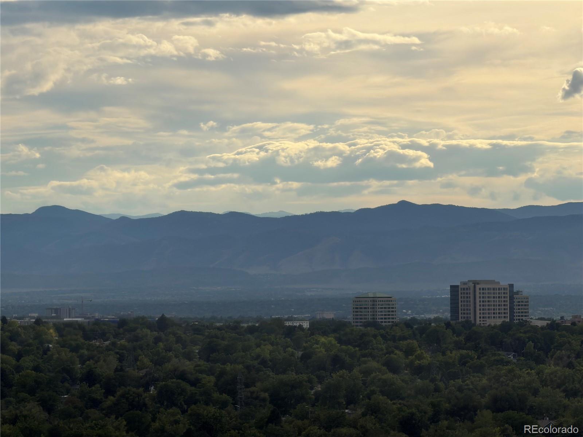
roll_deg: +0.7
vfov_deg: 7.4
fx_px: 3368
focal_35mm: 200
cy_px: 218
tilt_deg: +0.4
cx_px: 292
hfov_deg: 9.9
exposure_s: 1/639
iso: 32
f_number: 2.8
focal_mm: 16.89
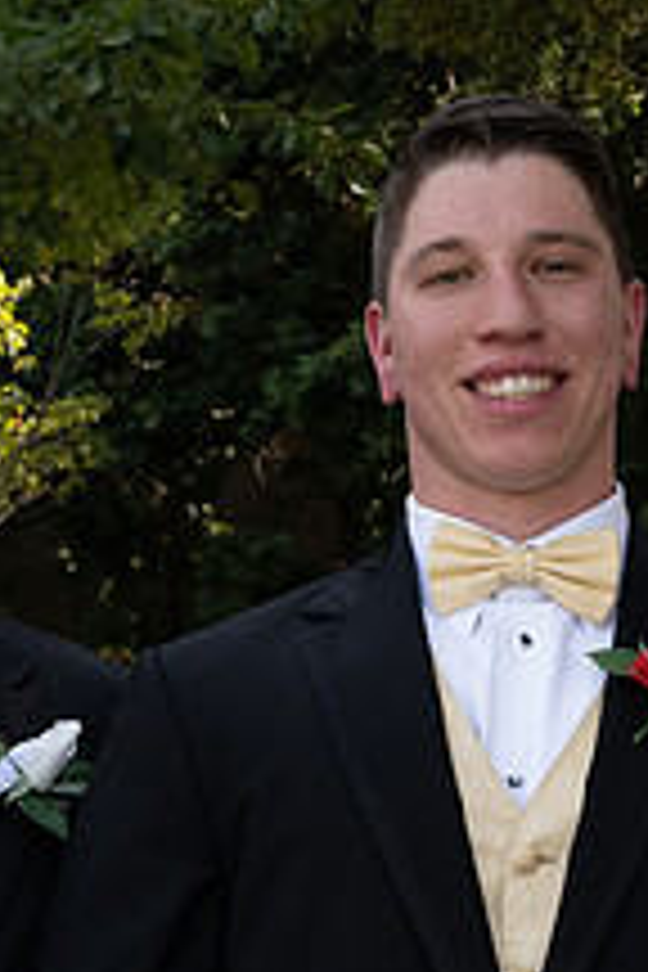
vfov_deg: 21.7
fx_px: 2538
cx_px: 536
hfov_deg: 14.5
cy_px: 470
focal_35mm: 94
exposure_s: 1/160
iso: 400
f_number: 9
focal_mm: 35
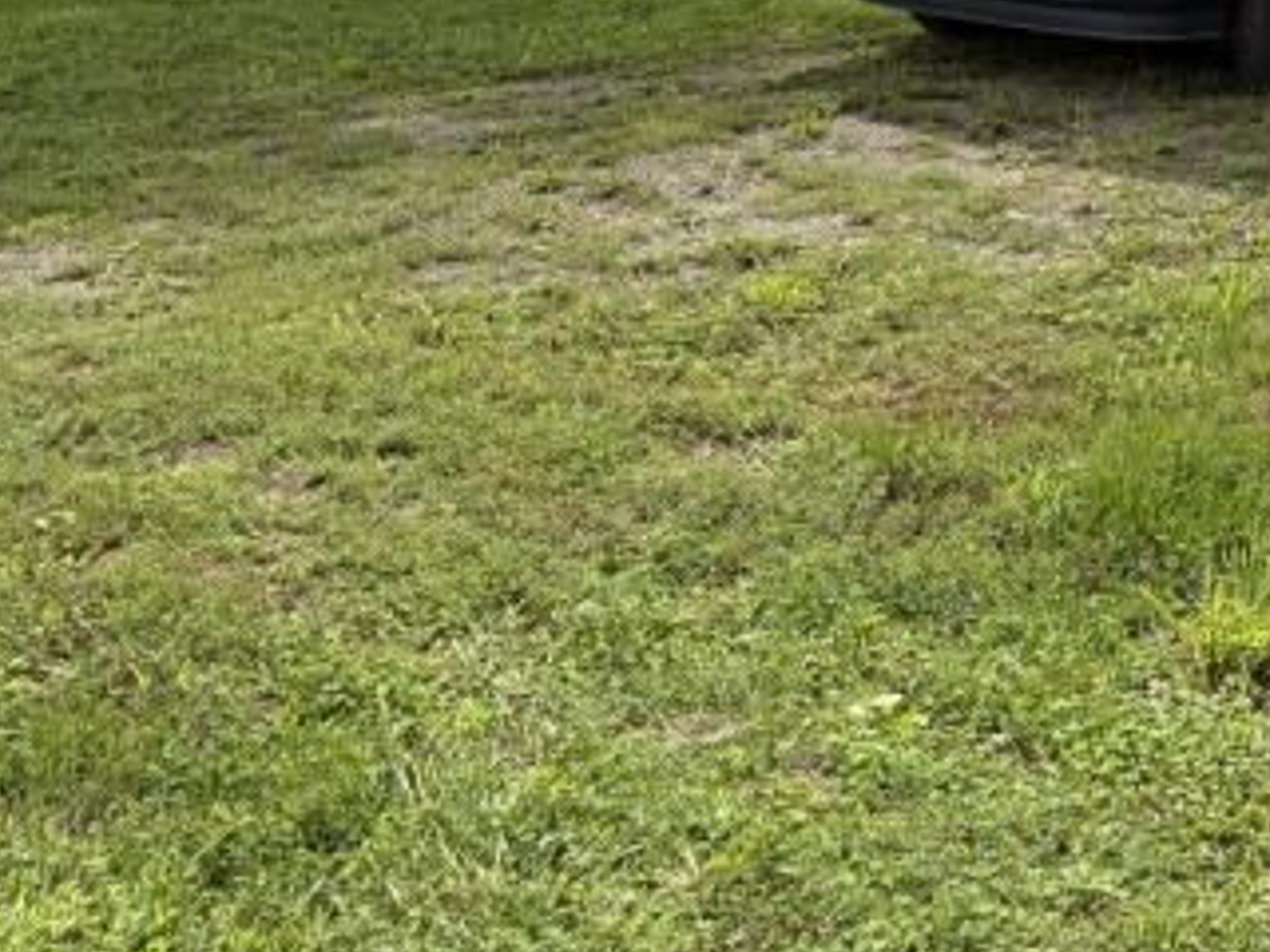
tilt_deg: -2.5
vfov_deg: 21.0
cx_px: 1282
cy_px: -210
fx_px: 2385
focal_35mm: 65
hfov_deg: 28.0
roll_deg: +0.8
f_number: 1.6
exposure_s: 1/3831
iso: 64
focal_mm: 5.96
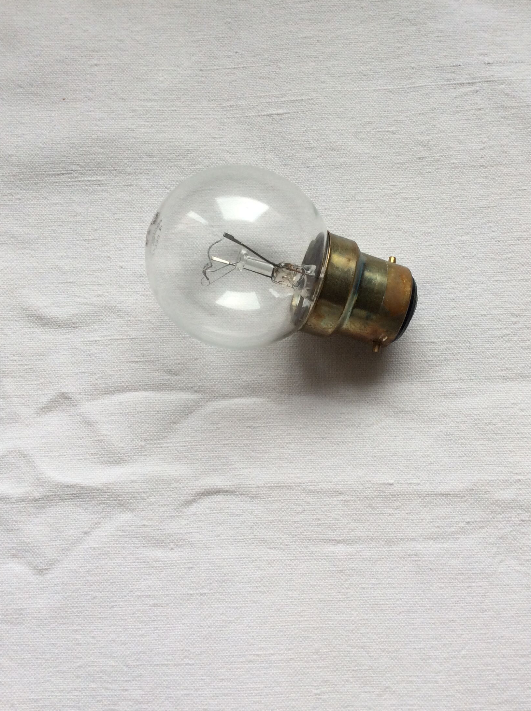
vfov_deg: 49.0
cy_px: 337
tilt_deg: -80.9
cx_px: 313
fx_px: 779
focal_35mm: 38
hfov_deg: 37.5
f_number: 2.4
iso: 40
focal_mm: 3.3
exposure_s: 1/100
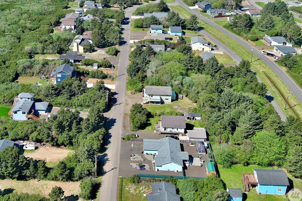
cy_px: 47
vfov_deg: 28.7
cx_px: 117
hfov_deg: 42.5
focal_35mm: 46
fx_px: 386
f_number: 2.8
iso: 100
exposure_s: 1/867
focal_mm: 10.57
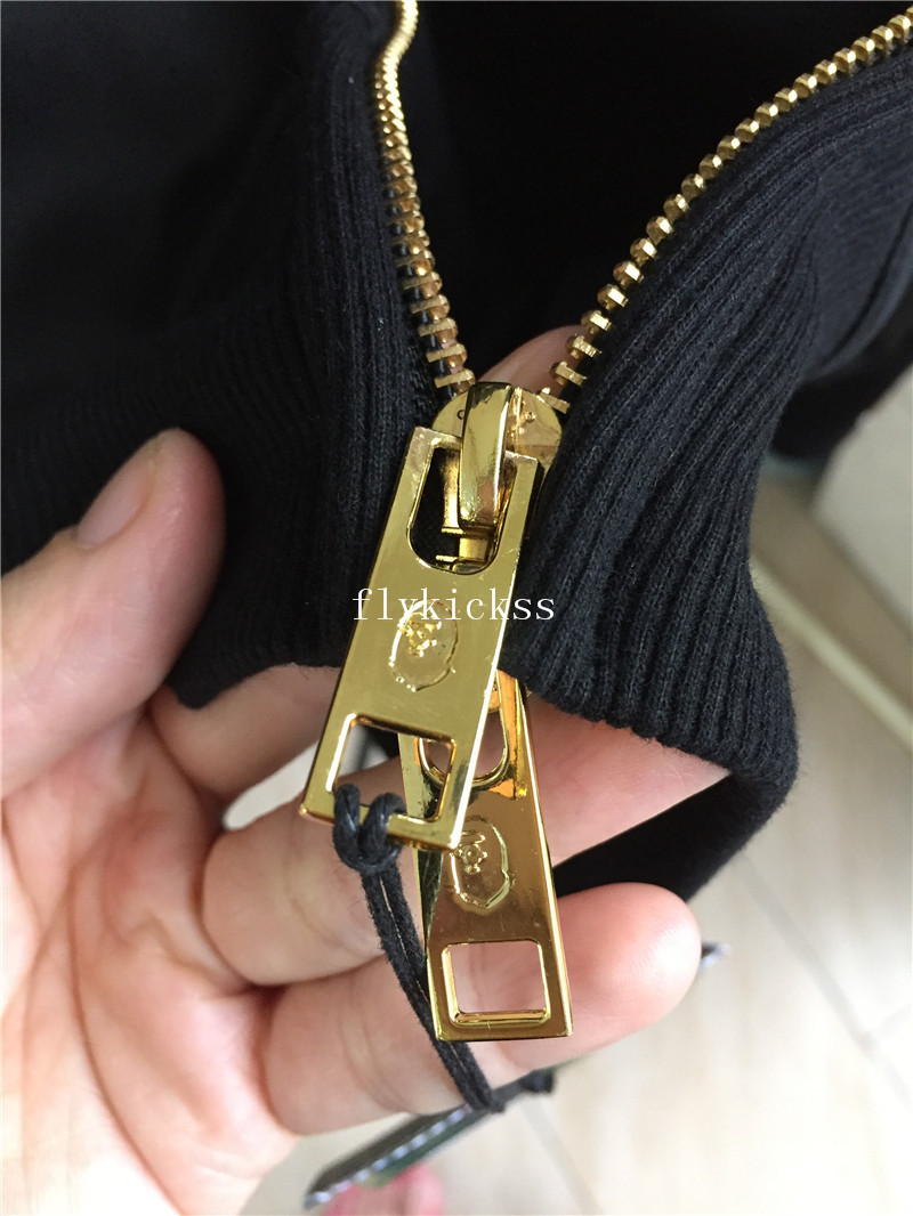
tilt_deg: -68.5
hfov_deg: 48.2
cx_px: 456
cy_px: 608
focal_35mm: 29
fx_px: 1019
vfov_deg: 61.6
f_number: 2.2
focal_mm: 4.15
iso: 250
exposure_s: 1/25
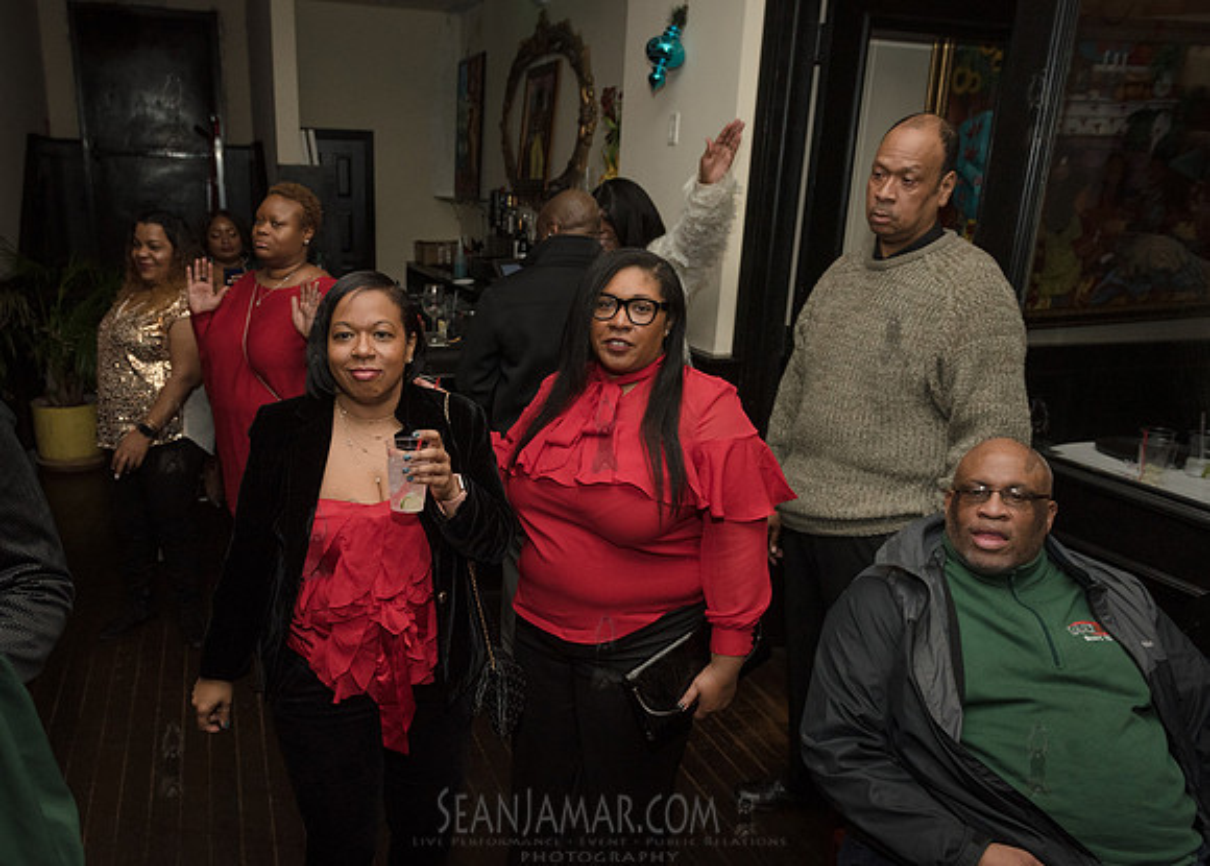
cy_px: 467
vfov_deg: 49.7
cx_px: 509
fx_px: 934
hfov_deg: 65.5
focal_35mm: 27
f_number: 4.5
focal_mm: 24
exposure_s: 1/250
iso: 2000
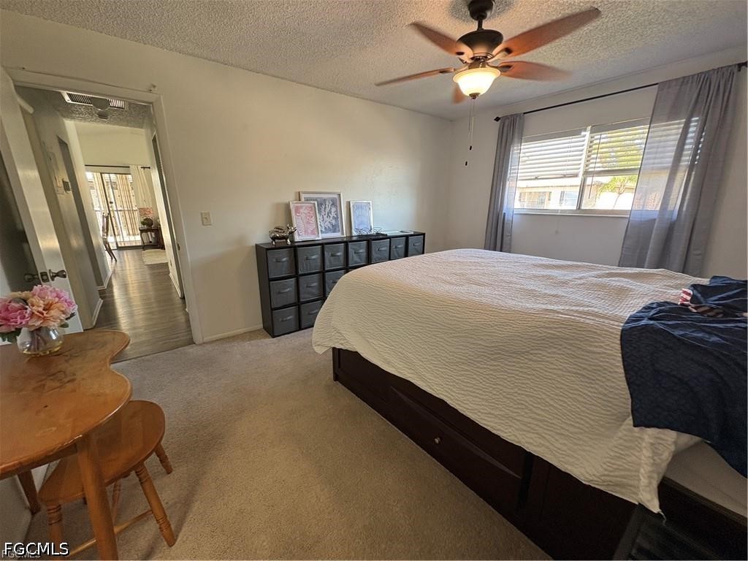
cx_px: 374
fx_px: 303
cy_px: 280
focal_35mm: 14
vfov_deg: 85.7
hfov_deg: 102.1
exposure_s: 1/60
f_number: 2.2
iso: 160
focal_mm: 2.22
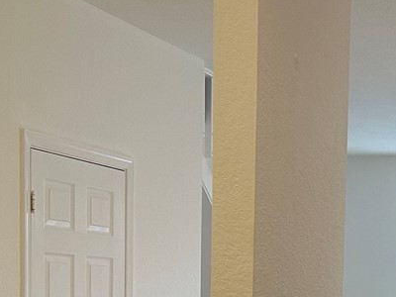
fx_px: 1098
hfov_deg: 20.2
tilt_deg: -3.8
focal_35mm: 96
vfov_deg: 14.8
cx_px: 332
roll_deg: -2.1
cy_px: 368
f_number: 1.78
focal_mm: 6.86
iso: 160
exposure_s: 1/60
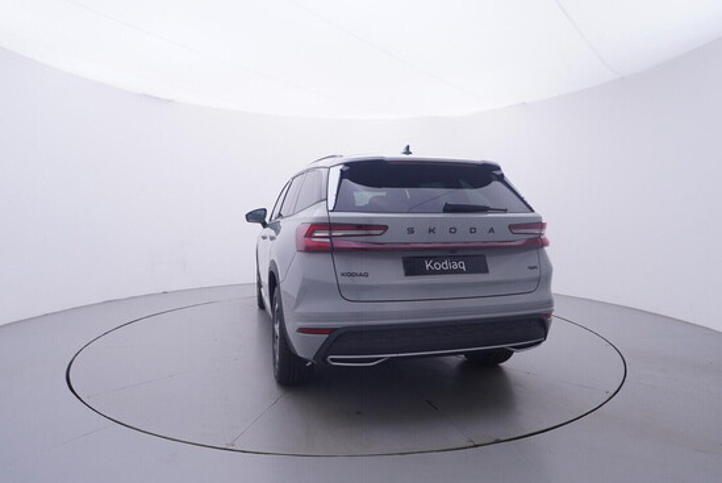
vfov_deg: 56.2
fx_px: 452
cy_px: 242
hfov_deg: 77.3
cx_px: 361
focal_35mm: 22
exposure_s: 1/80
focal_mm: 15
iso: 200
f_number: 5
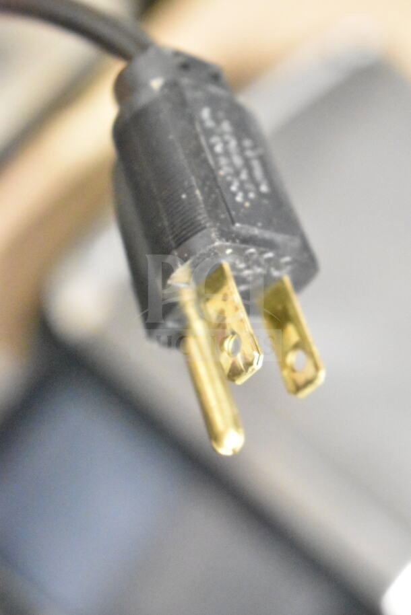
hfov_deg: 16.6
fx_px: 1412
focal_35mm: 82
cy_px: 308
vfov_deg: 24.6
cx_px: 206
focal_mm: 55
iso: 25600
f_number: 5.6
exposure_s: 1/50
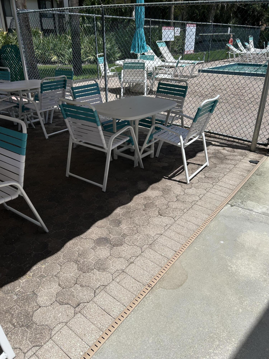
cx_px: 134
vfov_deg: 67.3
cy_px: 180
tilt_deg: -26.8
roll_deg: +0.1
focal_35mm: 26
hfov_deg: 53.1
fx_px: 269
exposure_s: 1/6993
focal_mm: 5.7
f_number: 1.5
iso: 50
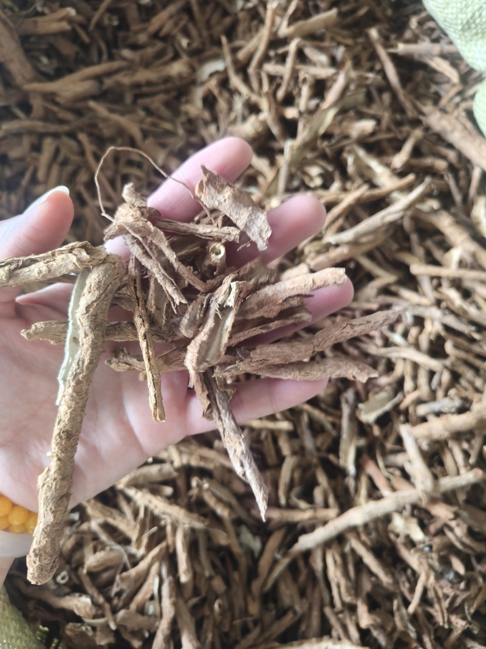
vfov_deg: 71.6
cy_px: 324
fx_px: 449
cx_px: 243
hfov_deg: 56.8
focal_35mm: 24
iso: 500
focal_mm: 5.59
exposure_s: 1/39.3
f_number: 1.8
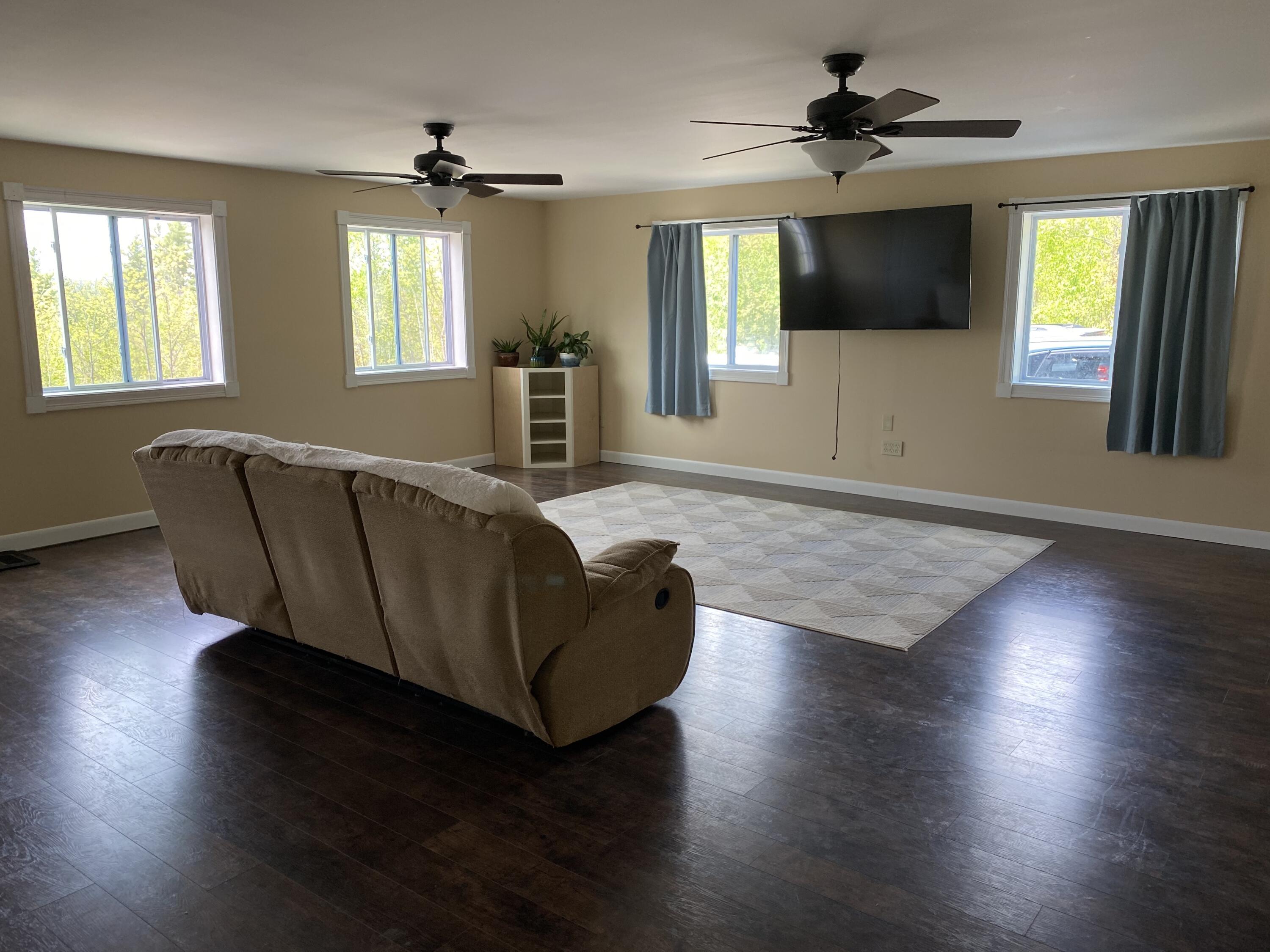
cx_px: 635
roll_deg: -1.0
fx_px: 954
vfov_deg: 53.1
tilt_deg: -8.9
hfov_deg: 67.3
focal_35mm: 26
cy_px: 476
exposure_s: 1/122
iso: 100
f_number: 1.8
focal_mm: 4.25
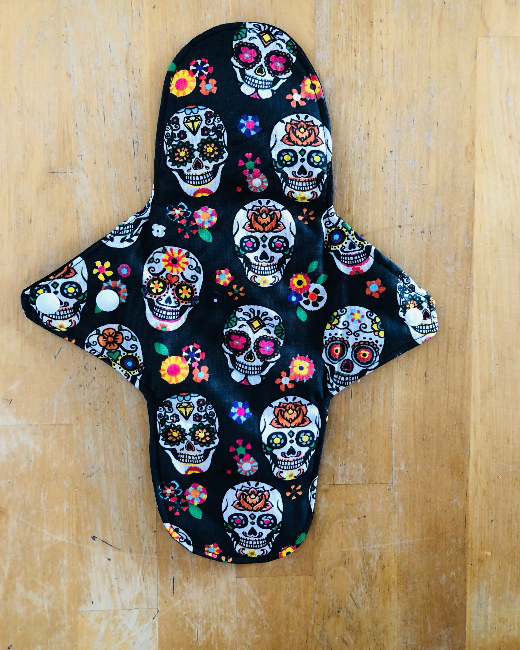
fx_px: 577
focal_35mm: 30
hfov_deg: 48.5
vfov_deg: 58.7
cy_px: 294
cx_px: 261
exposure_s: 1/20
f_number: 1.8
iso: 40
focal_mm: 3.99
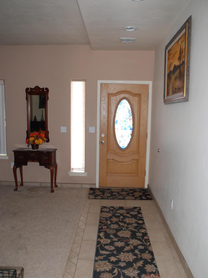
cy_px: 148
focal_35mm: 33
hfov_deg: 42.9
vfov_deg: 55.3
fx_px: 264
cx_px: 103
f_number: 5
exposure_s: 1/60
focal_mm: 20
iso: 800
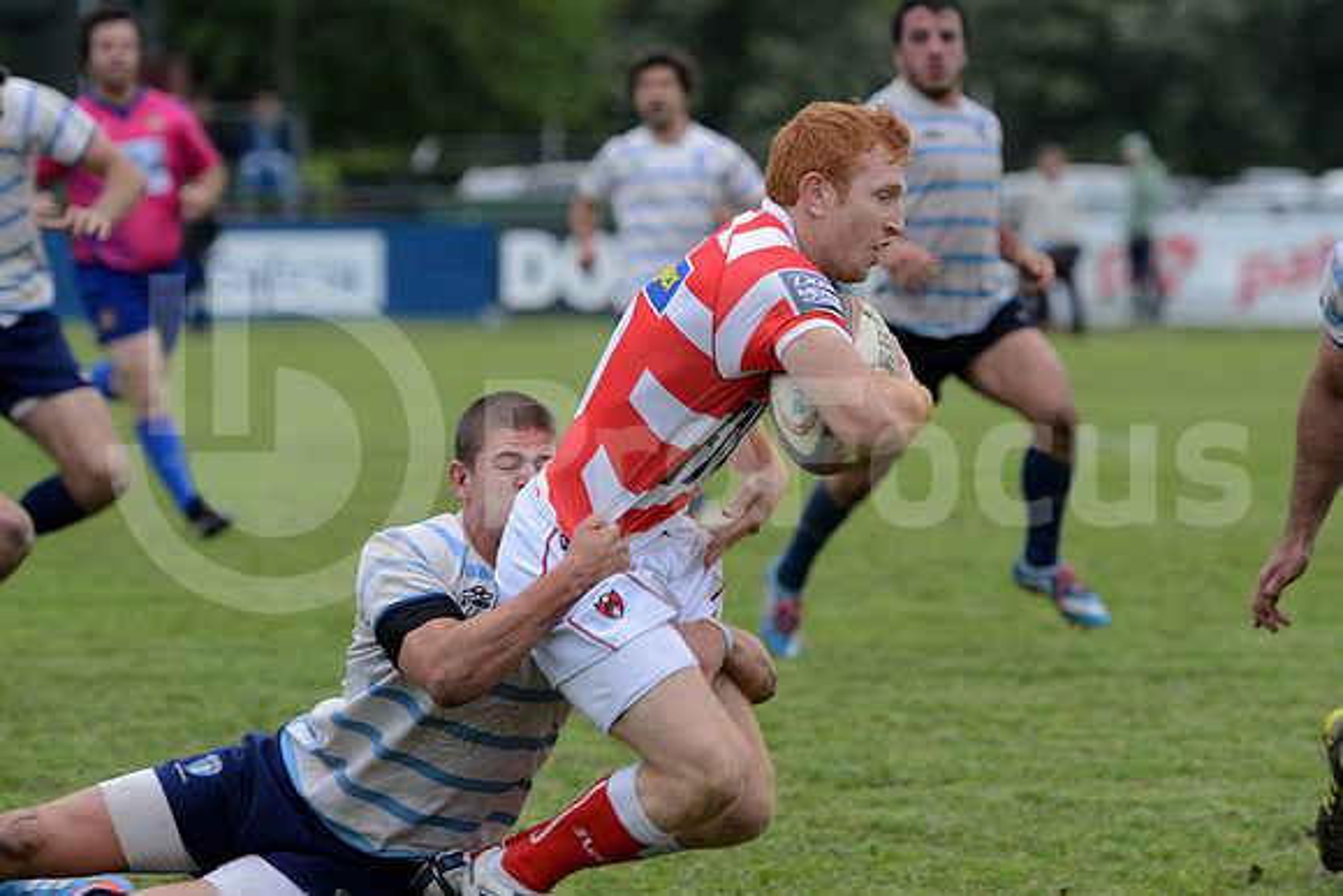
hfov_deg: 11.1
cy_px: 448
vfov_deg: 7.4
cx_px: 672
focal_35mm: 185
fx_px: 6903
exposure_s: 1/500
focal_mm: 185
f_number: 4
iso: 3200
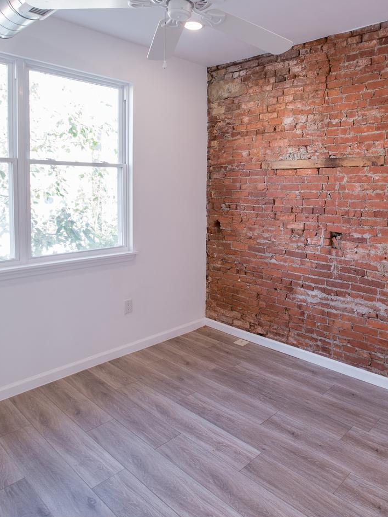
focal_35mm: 25
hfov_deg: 54.3
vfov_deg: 68.5
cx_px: 242
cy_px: 200
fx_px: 374
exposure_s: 1/50
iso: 400
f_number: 6.3
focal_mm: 16
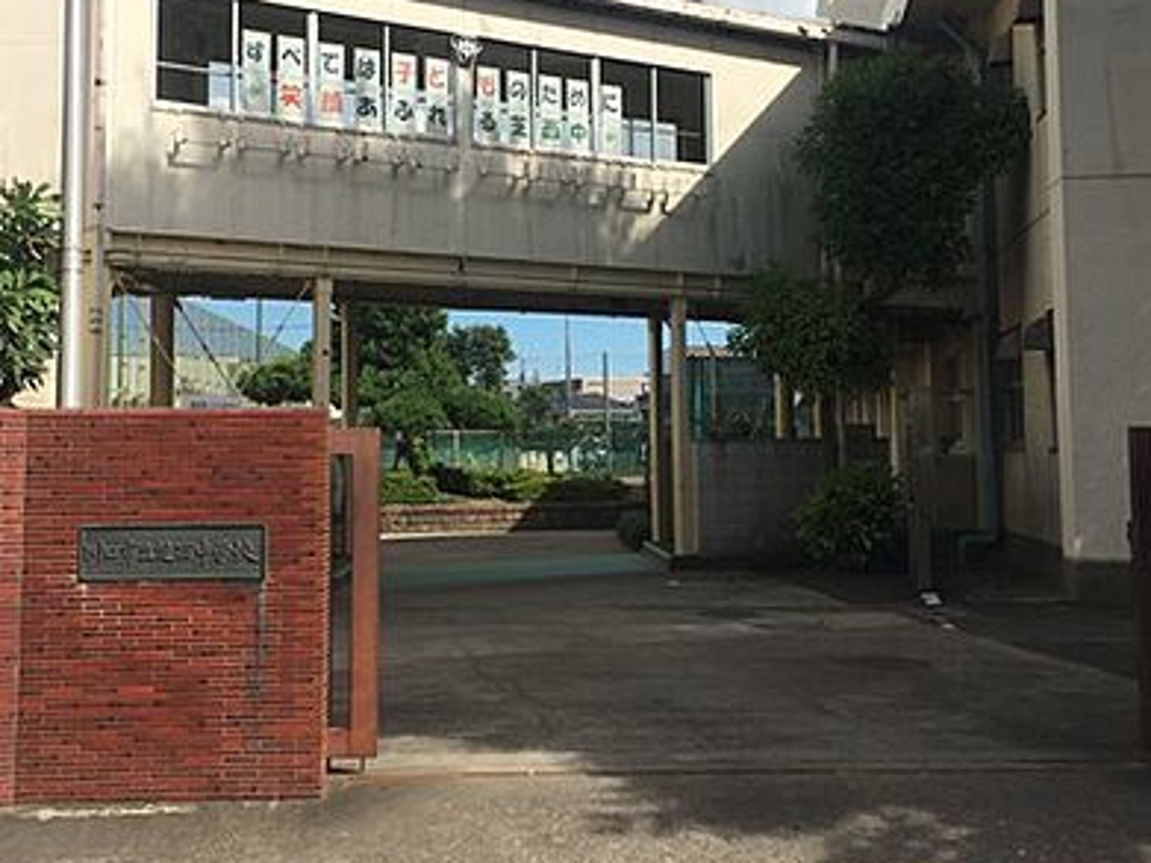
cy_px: 317
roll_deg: -0.5
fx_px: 1529
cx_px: 559
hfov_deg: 41.2
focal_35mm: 46
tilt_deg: +5.6
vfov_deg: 31.3
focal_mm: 4.15
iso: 32
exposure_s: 1/2639
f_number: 2.2
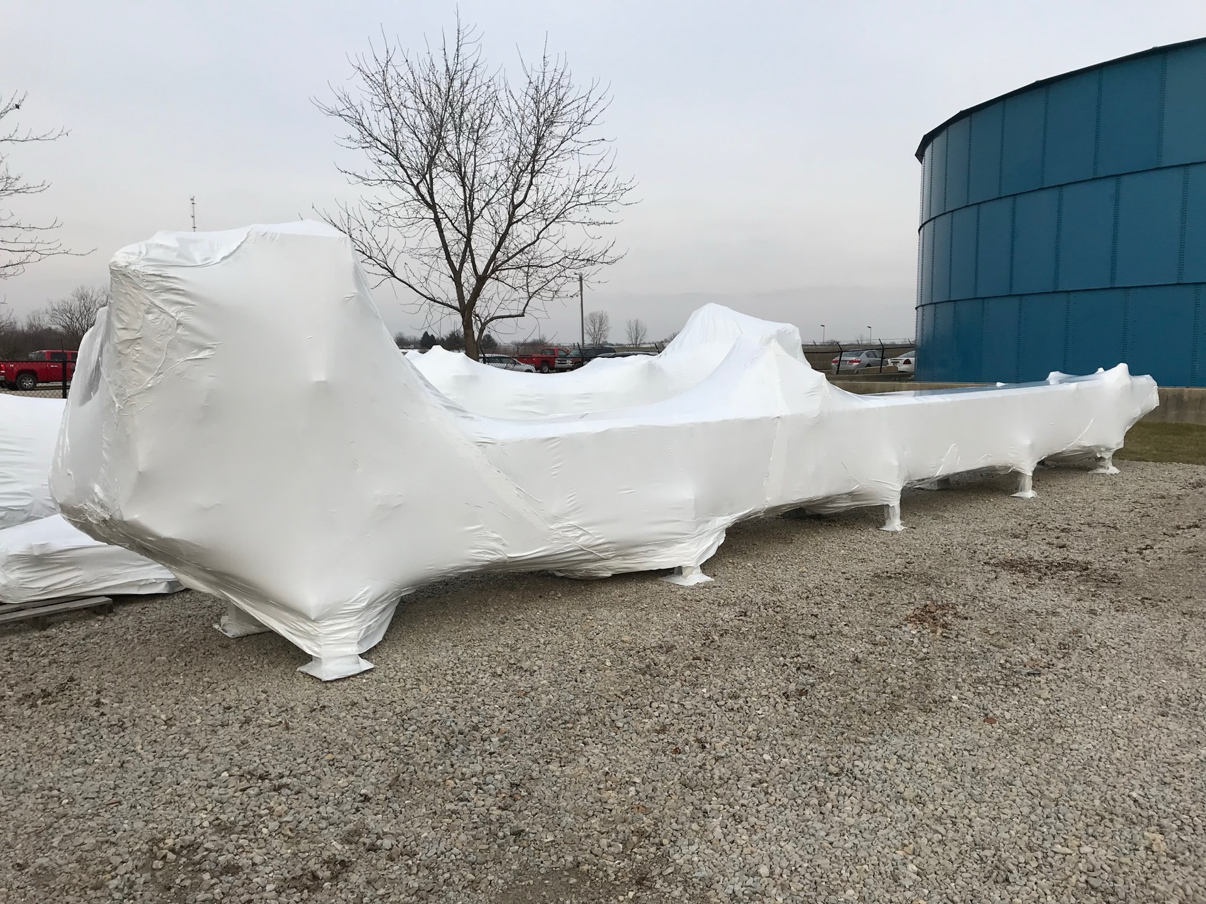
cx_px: 603
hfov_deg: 63.4
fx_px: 976
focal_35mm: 28
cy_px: 452
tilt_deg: -5.1
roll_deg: -0.7
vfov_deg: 49.7
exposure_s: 1/1709
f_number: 1.8
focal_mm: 3.99
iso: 20
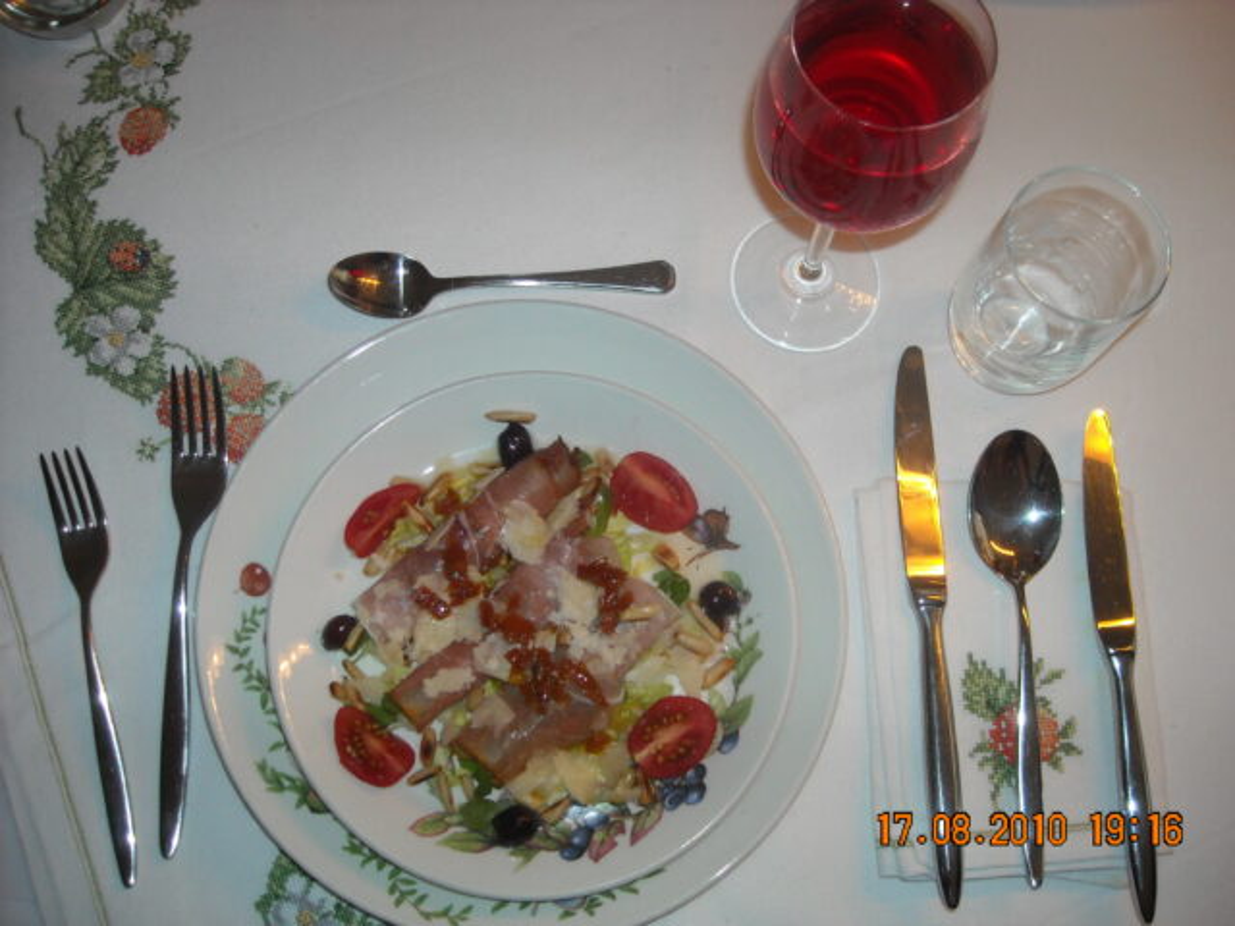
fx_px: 1249
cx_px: 618
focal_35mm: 35
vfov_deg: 40.7
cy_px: 463
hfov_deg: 52.6
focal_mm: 5.7
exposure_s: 1/60
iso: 200
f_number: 2.8
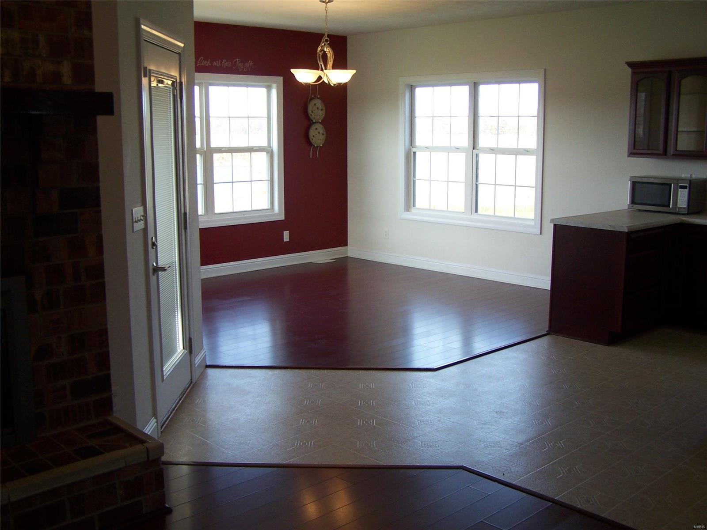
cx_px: 354
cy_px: 265
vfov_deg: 37.7
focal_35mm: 38
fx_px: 776
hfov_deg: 49.0
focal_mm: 6.3
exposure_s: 1/60
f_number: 2.8
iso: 80
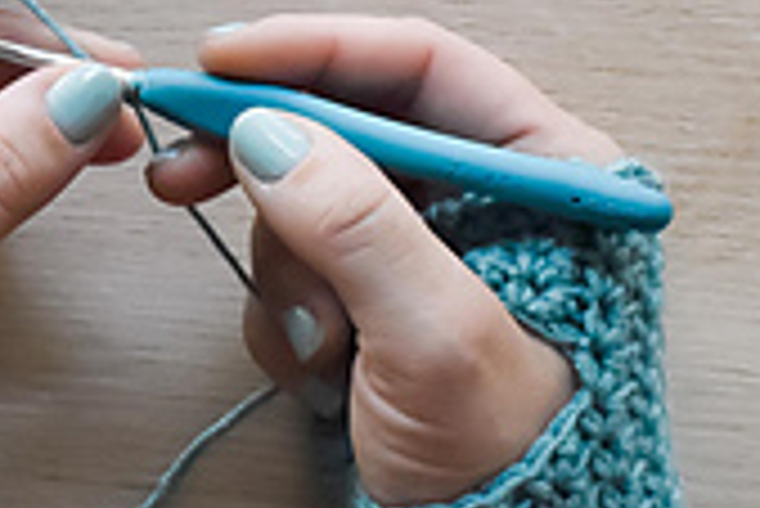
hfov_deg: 12.0
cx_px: 63
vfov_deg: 8.1
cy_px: 196
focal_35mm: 170
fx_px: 3592
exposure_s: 1/50
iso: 2000
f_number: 13
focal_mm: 30
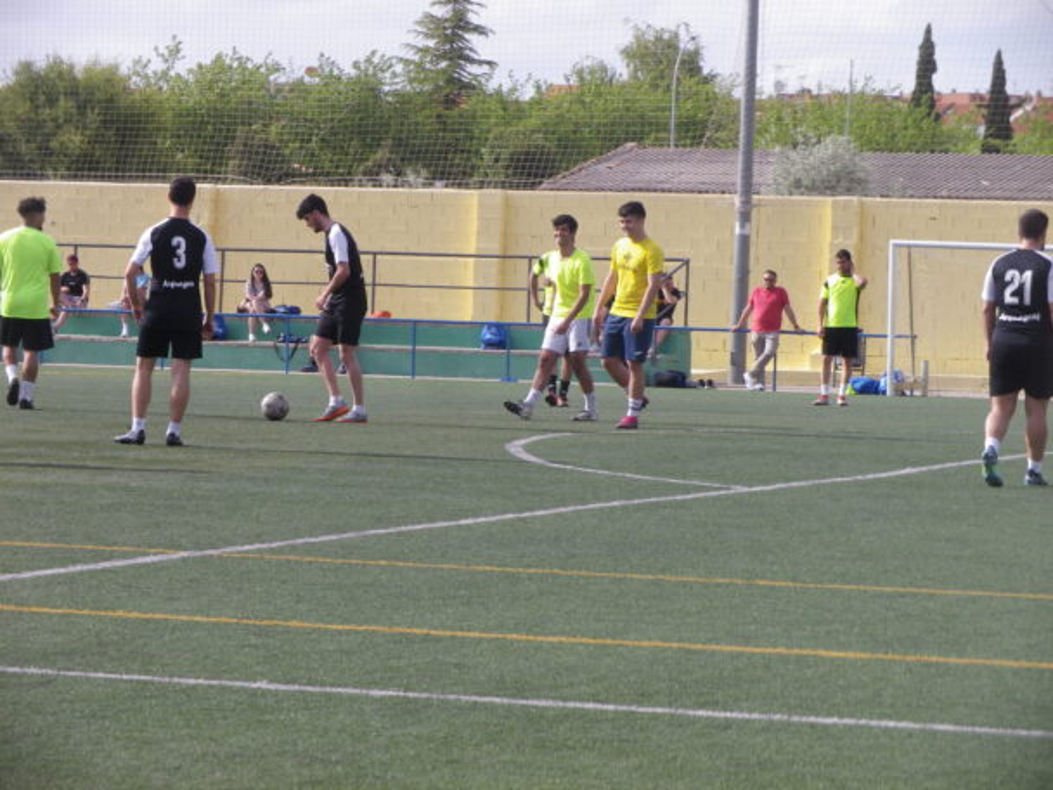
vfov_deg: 10.3
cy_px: 395
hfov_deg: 13.7
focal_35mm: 144
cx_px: 526
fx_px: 4380
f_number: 5.3
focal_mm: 25.8
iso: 80
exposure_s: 1/320
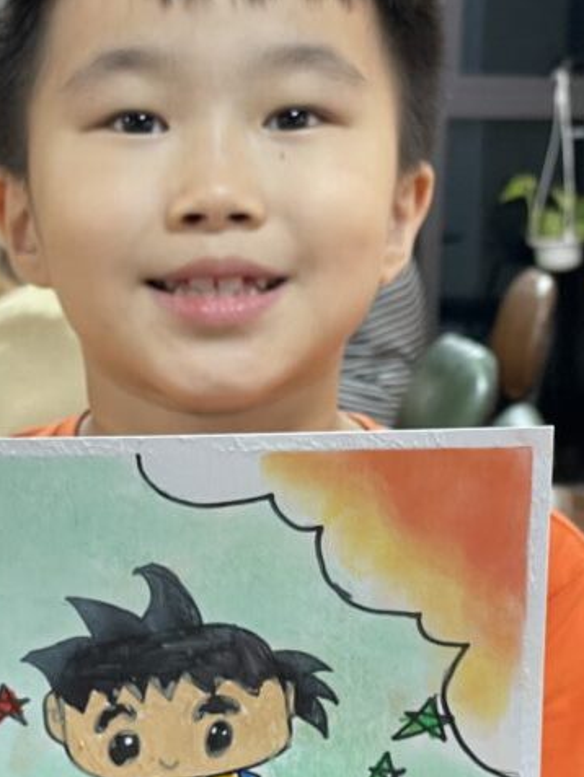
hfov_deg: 13.6
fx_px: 2451
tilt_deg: -11.6
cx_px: 178
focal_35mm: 109
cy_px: 601
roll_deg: -0.8
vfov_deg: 17.9
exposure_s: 1/50
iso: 125
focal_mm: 6
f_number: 2
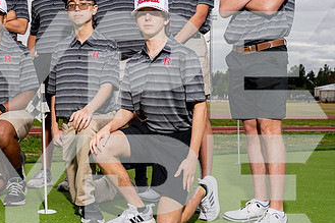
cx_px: 68
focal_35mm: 60
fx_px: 558
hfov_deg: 32.5
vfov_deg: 22.5
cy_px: 66
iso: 100
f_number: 4
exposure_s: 1/250
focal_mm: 34
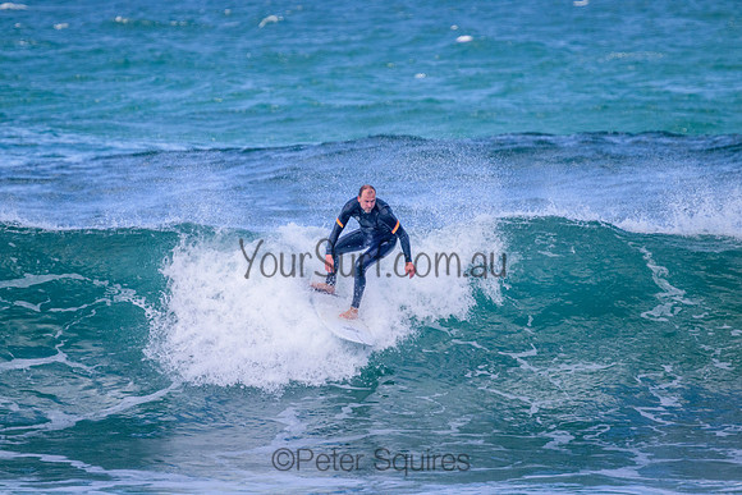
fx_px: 16492
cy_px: 248
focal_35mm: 800
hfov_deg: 2.6
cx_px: 371
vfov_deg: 1.7
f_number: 11
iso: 1800
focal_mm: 800
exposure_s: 1/1600
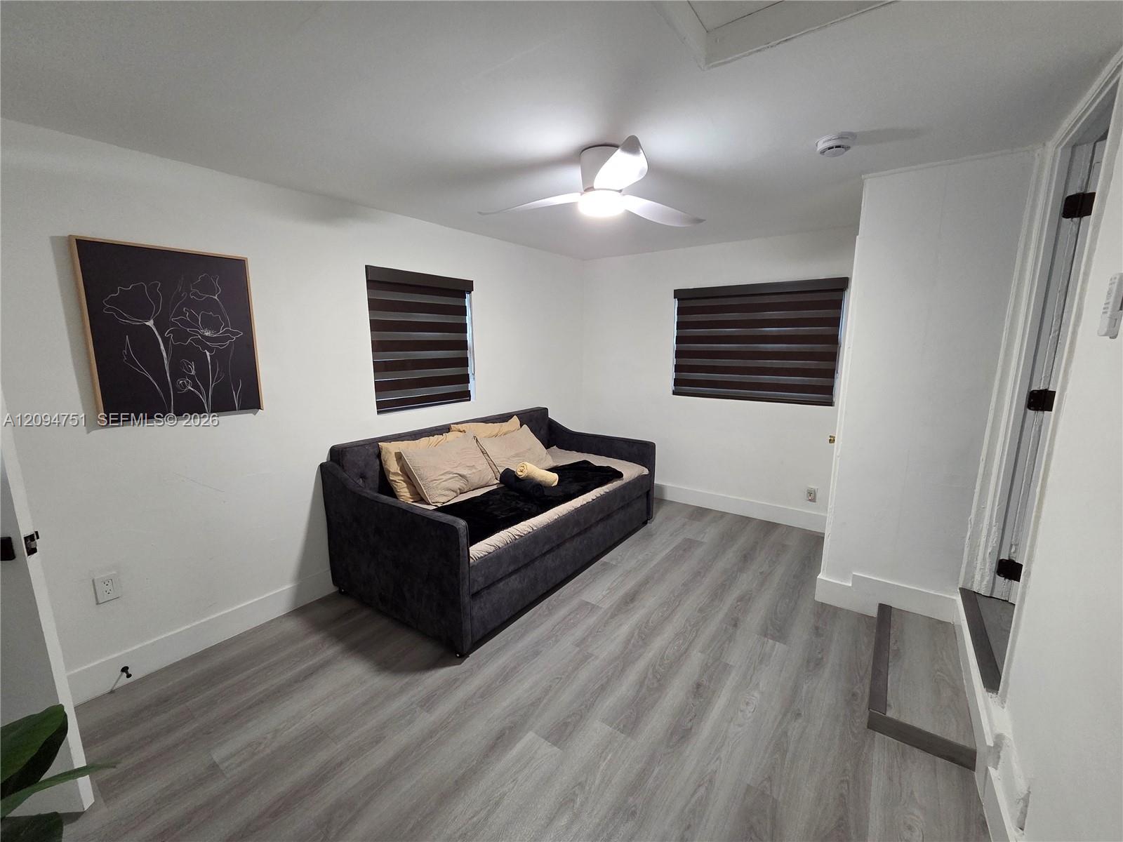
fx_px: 422
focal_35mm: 13
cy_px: 421
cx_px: 562
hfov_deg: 106.2
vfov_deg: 89.9
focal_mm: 2.2
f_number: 2.2
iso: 500
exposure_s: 1/60
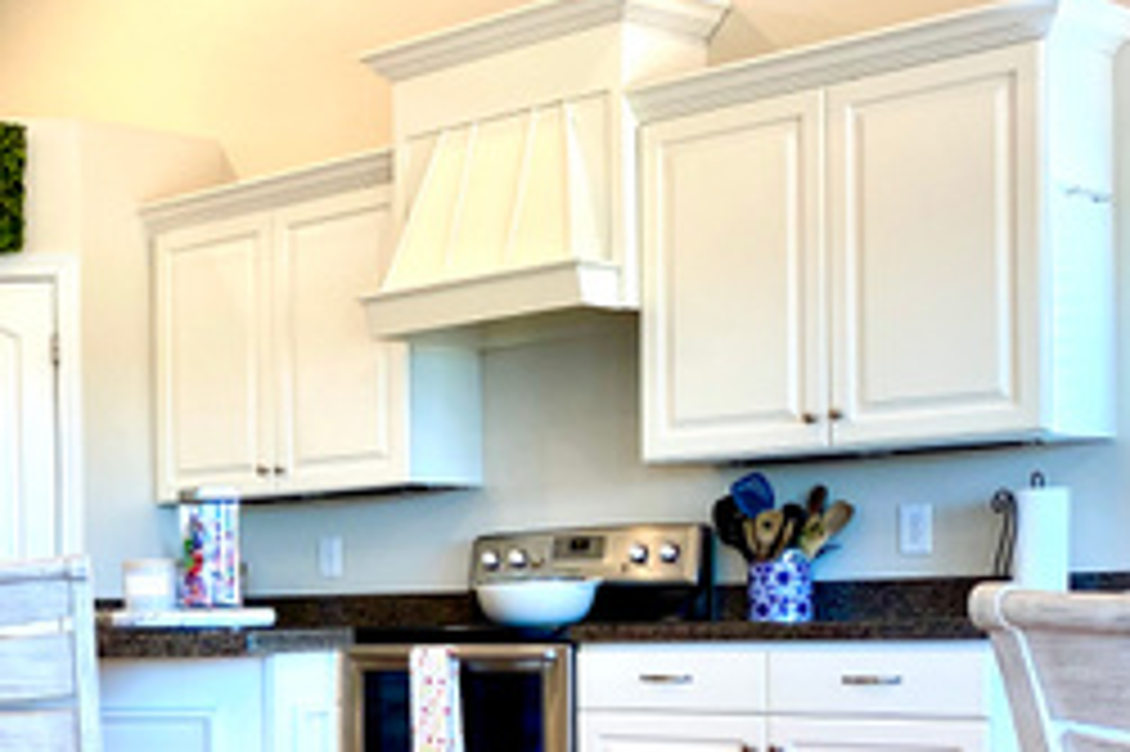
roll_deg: +0.6
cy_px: 662
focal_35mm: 69
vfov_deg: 19.4
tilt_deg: -1.2
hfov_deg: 27.6
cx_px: 0
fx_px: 2164
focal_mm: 4.25
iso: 100
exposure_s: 1/120
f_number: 1.8
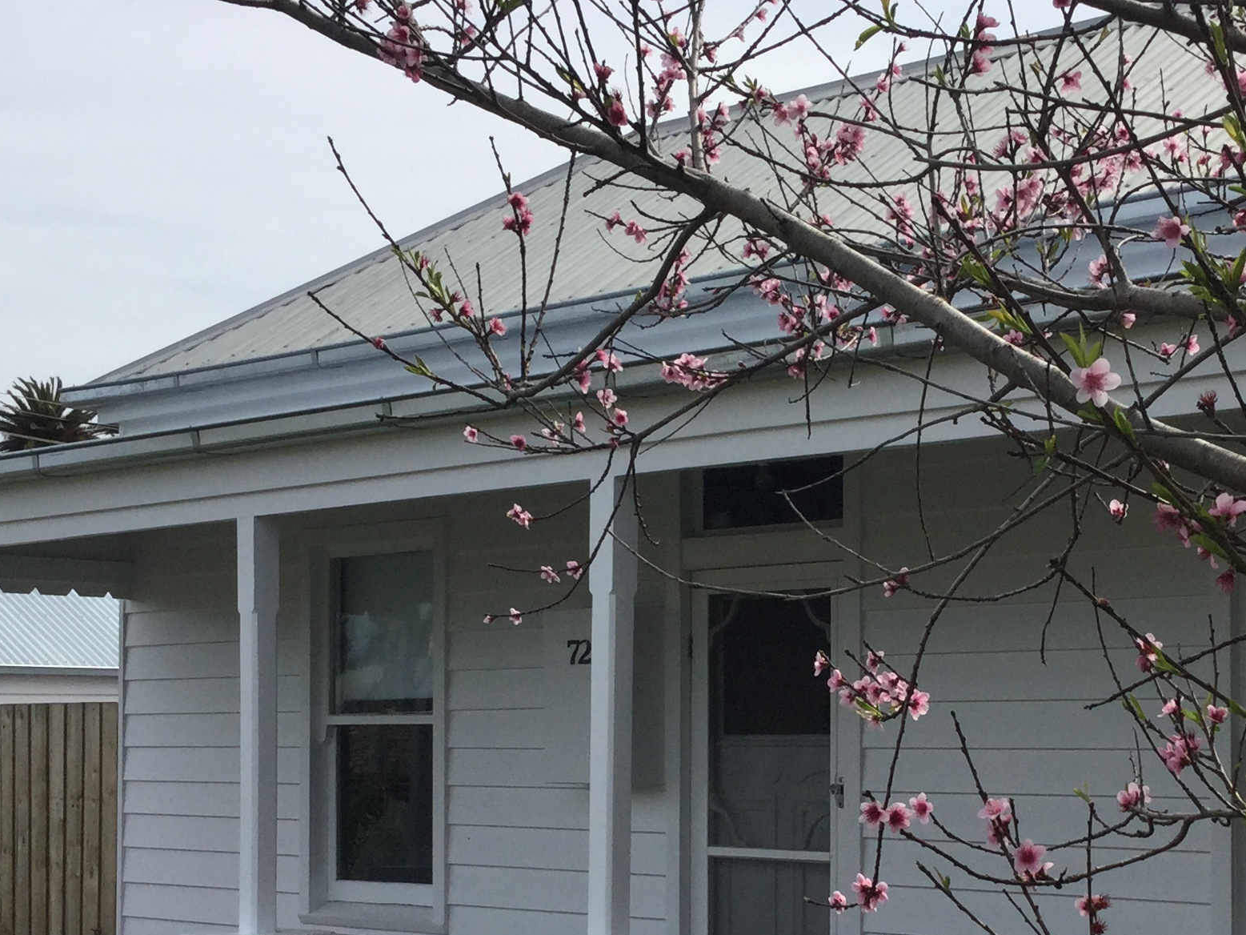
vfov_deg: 22.3
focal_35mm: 65
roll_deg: +0.6
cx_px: 797
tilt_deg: -0.8
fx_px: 2340
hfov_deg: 29.7
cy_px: 736
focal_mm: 3.3
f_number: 2.4
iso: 25
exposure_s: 1/1456
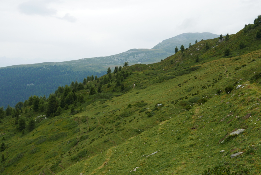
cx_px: 130
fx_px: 370
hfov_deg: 38.8
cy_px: 80
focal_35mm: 51
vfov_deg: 26.5
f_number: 5.6
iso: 200
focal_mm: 19.3
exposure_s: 1/200
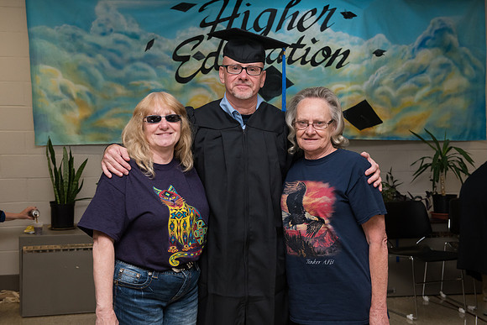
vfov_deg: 27.0
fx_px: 677
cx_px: 244
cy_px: 162
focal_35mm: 50
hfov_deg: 39.6
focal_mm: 50
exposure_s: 1/160
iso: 1600
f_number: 7.1
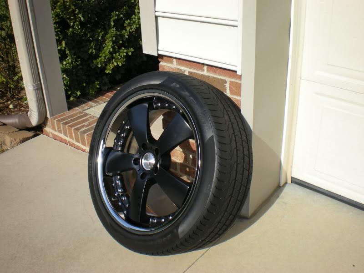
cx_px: 182
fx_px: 400
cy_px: 136
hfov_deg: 49.0
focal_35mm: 38
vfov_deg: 37.7
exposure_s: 1/349
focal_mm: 6.3
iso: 64
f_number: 4.6
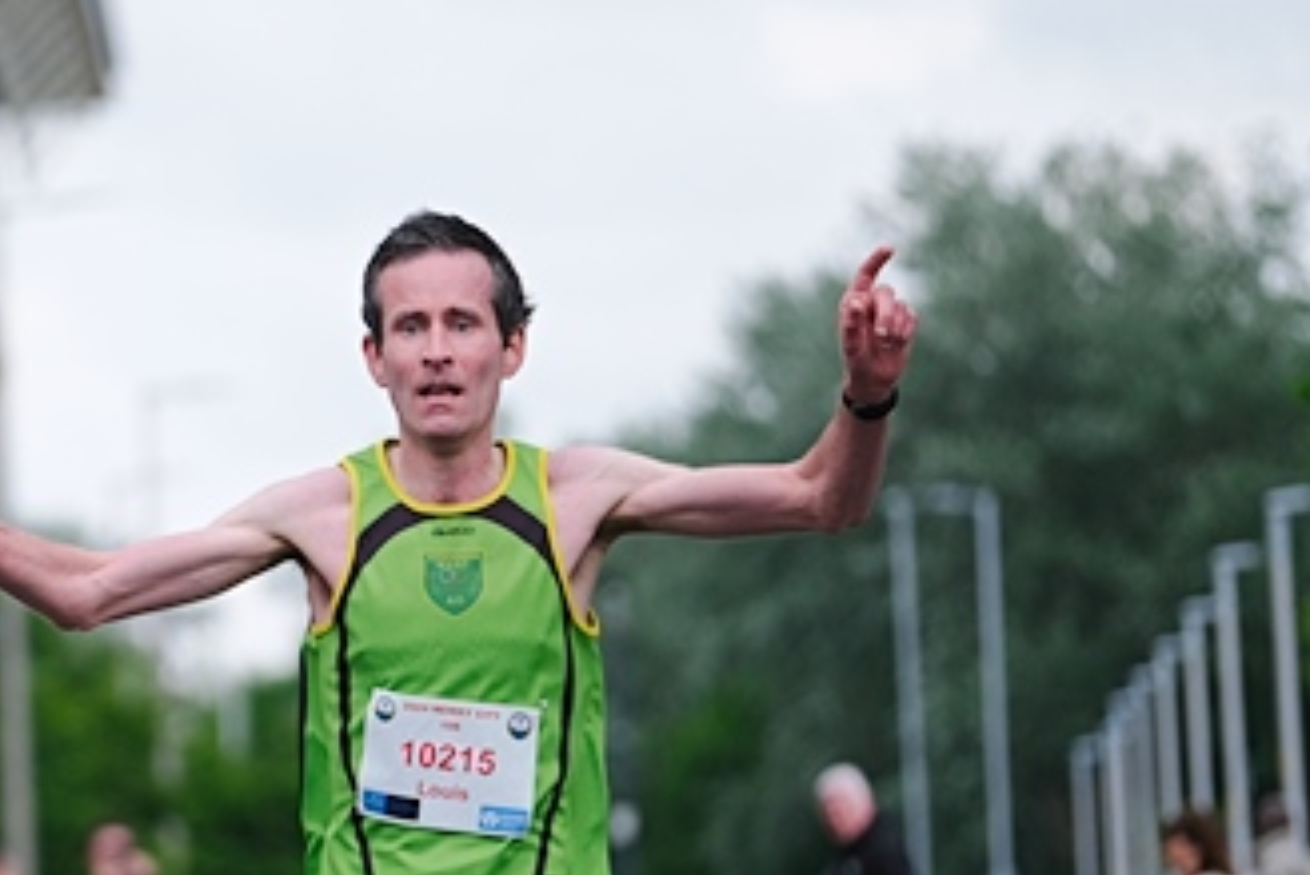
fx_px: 13979
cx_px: 180
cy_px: 719
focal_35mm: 384
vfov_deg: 3.6
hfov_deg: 5.4
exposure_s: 1/2500
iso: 400
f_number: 2.8
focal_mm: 140
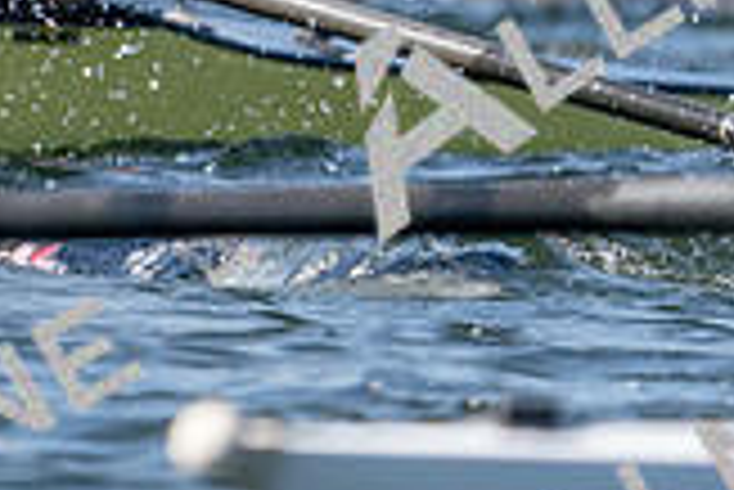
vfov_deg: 1.0
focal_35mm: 1356
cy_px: -187
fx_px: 27671
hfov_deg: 1.5
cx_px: -32
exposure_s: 1/1600
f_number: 6.3
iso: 320
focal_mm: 382
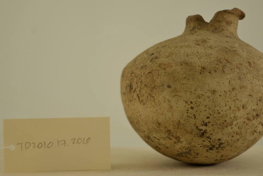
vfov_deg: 16.7
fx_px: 599
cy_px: 84
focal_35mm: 82
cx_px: 140
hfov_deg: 24.8
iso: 200
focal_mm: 46
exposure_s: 1/50
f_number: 5
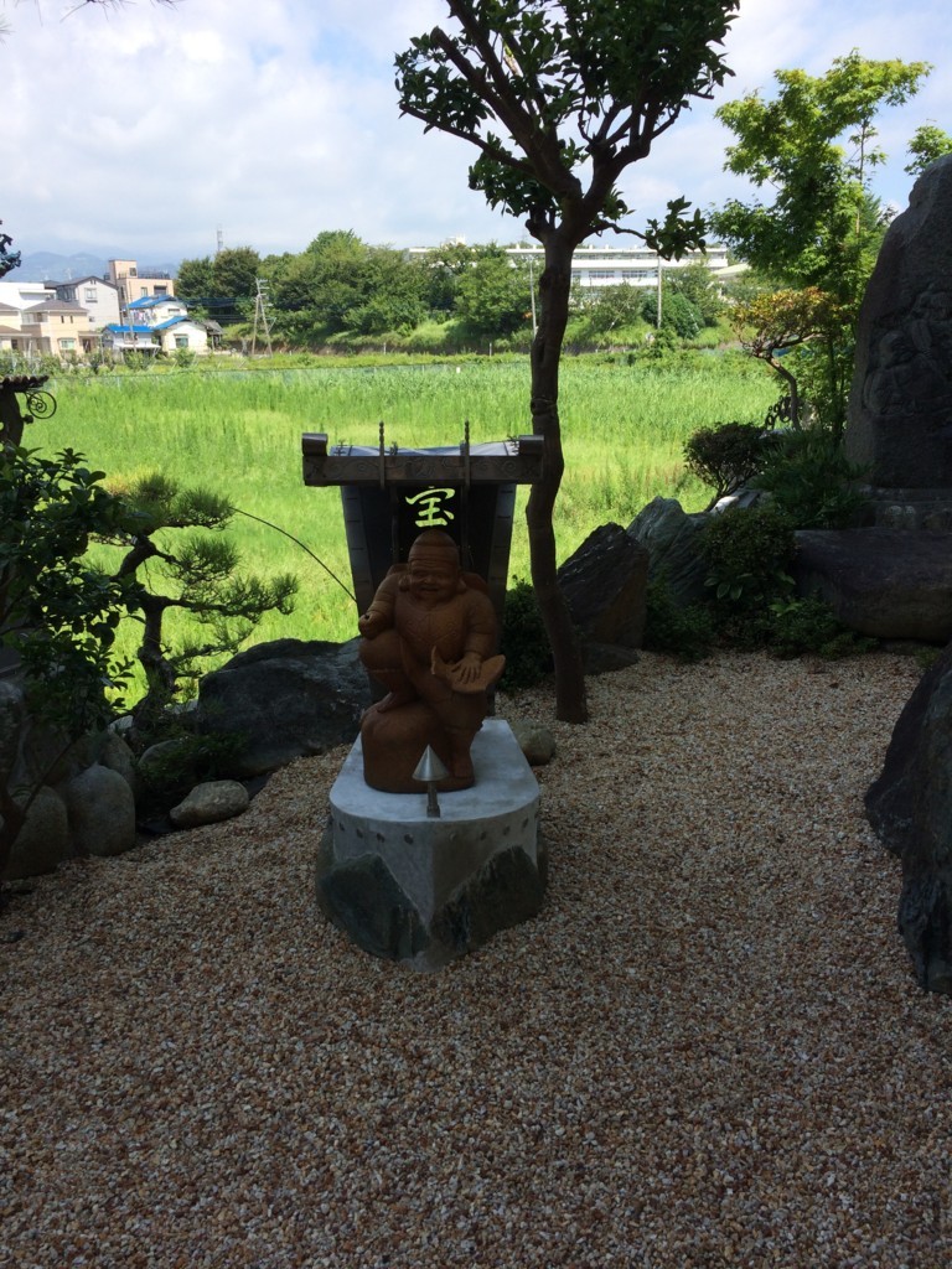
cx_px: 476
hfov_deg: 48.2
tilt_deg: -17.3
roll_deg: +2.6
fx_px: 1063
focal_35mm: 29
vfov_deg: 61.7
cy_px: 634
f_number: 2.2
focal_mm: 4.15
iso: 32
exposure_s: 1/1140
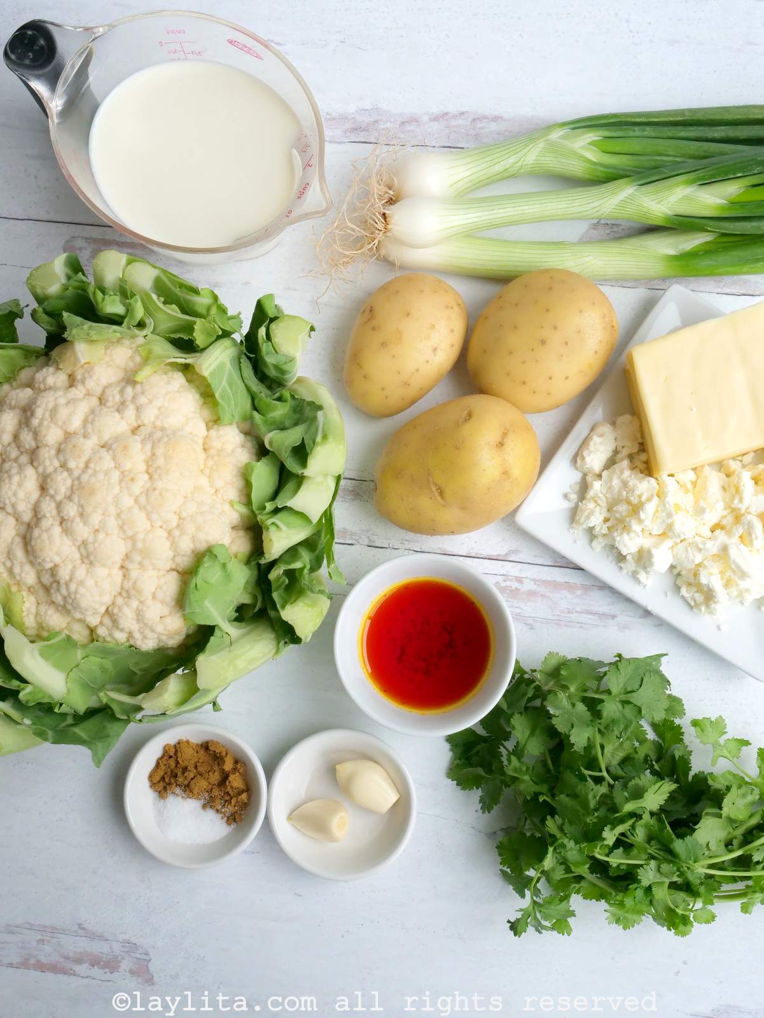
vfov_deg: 42.9
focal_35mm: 44
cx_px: 382
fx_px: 1294
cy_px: 509
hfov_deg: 32.9
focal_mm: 22
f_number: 8
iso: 1250
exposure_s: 1/60
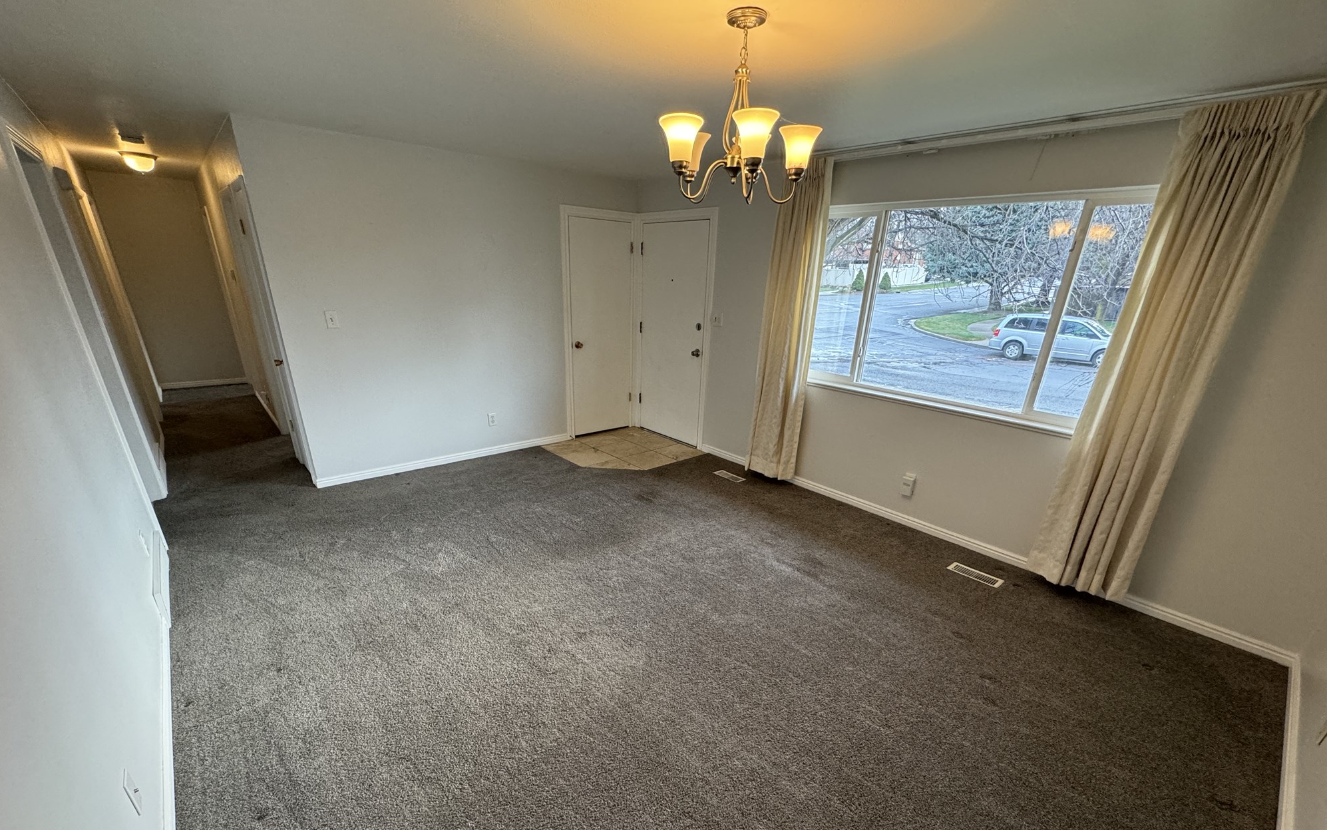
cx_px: 667
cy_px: 502
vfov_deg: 73.9
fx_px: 543
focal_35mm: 15
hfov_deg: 101.5
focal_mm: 2.22
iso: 250
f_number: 2.2
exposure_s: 1/120
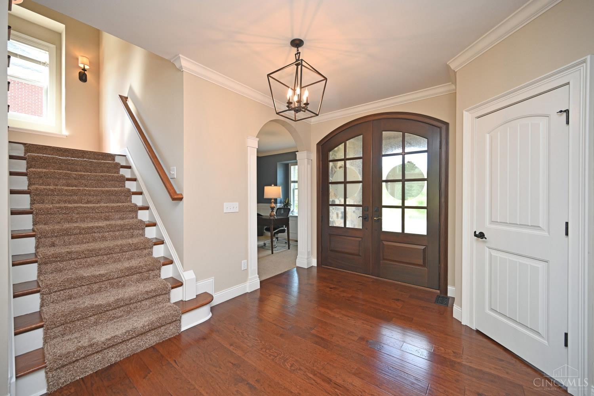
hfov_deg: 104.3
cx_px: 297
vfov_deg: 81.2
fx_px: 231
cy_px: 198
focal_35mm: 14
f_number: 4
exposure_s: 1/60
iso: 320
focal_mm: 14
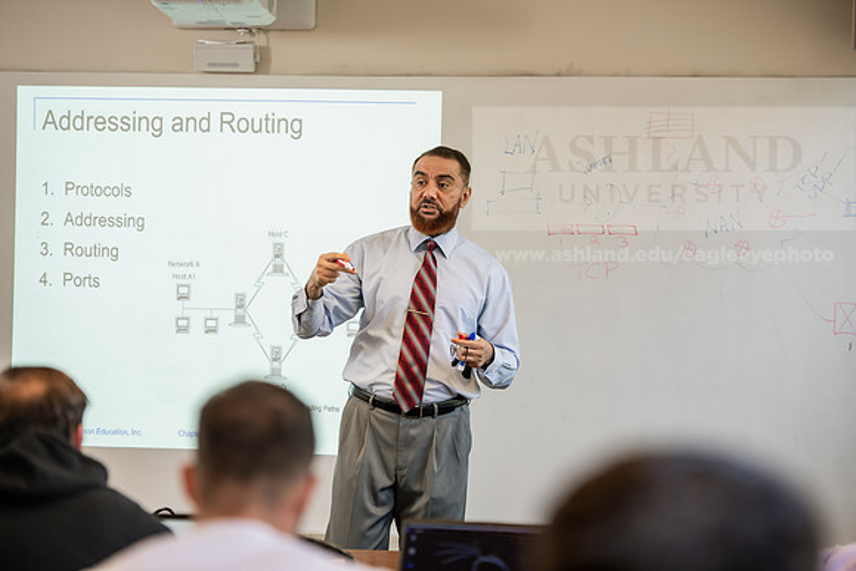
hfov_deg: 16.4
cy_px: 286
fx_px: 2973
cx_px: 428
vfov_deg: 11.0
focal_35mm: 125
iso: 1000
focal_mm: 125
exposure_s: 1/200
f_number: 3.2
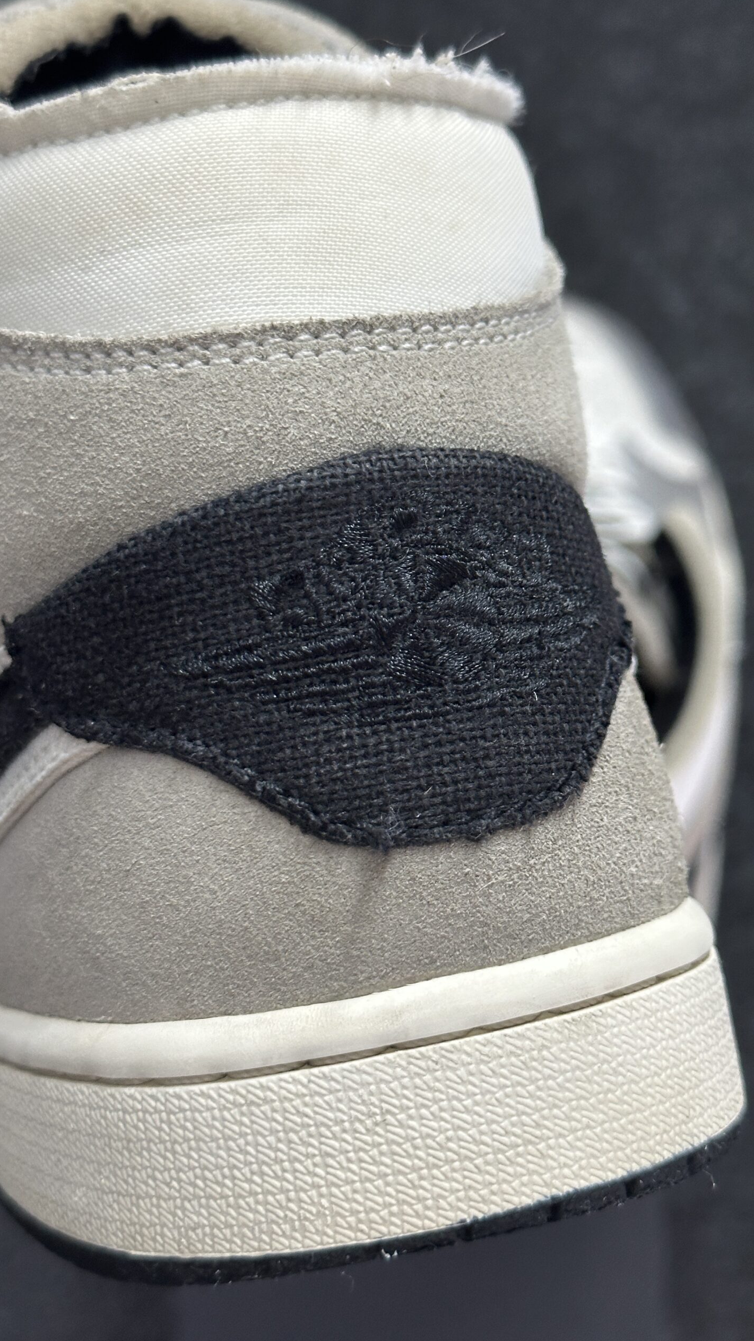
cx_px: 423
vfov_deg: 39.2
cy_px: 677
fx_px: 1884
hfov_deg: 22.6
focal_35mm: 53
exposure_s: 1/50
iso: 250
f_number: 1.78
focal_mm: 6.86
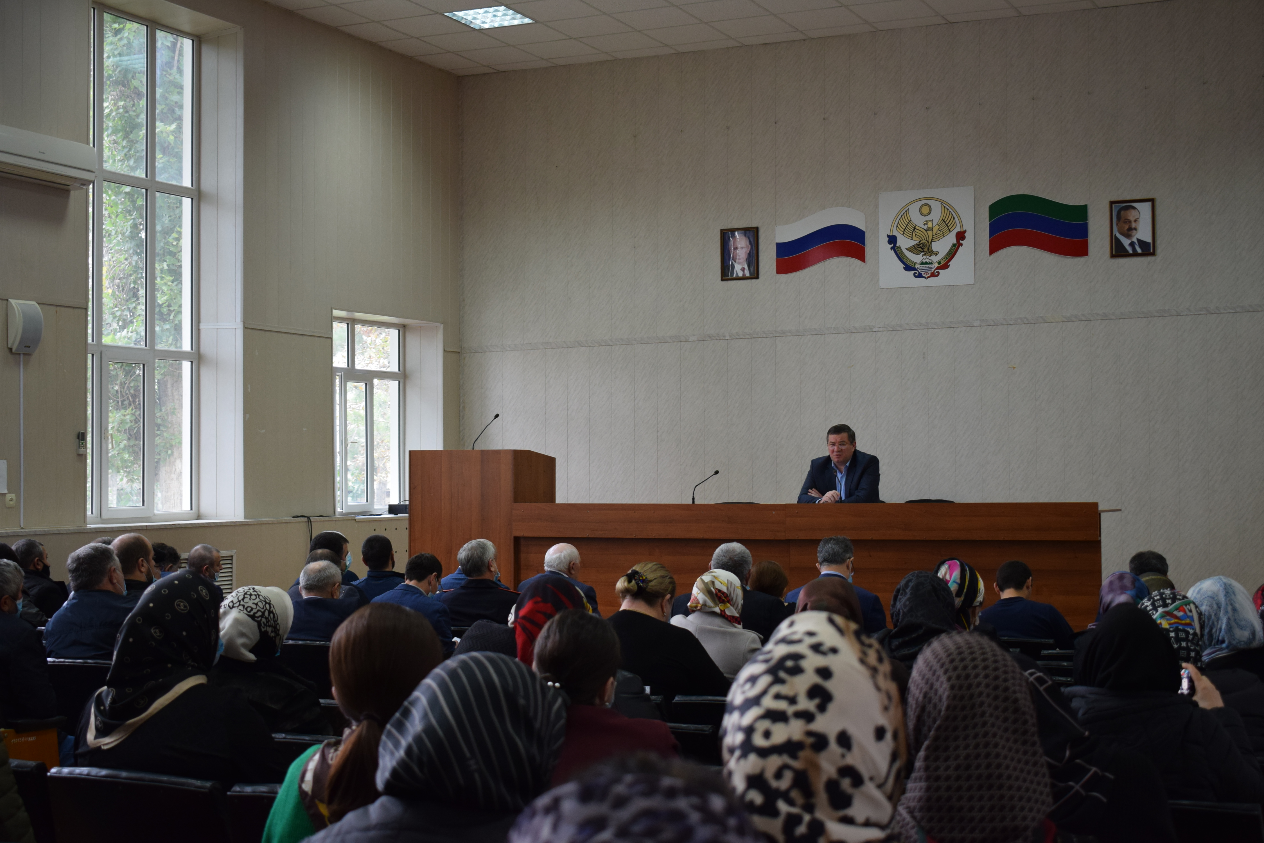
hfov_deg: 38.9
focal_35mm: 51
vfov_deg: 26.5
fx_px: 1791
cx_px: 632
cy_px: 422
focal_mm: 34
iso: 900
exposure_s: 1/60
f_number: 4.5
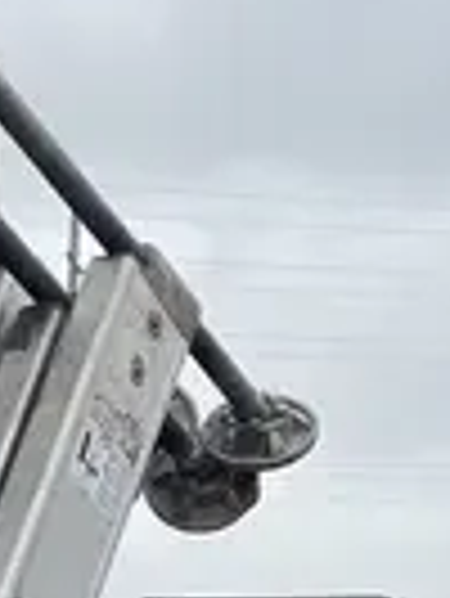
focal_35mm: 143
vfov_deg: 12.4
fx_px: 2475
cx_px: -126
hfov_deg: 10.2
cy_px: 1149
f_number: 1.8
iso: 32
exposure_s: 1/669
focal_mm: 4.25
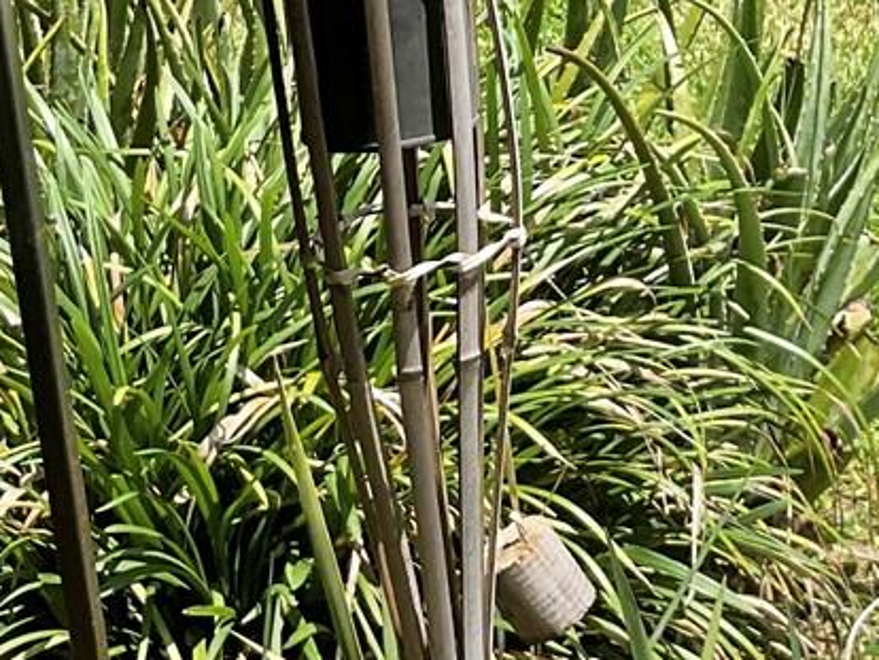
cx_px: 1149
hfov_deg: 16.6
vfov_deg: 13.0
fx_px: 2846
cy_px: -53
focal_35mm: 112
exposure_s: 1/1577
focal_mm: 3
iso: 25
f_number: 1.8
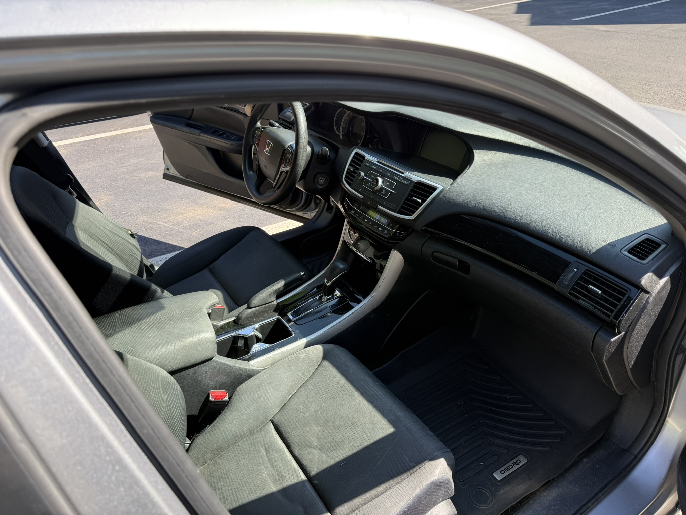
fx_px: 476
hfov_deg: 71.6
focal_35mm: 24
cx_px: 343
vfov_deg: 56.8
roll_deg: +2.1
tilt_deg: -32.0
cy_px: 258
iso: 80
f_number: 1.78
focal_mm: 6.76
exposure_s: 1/551
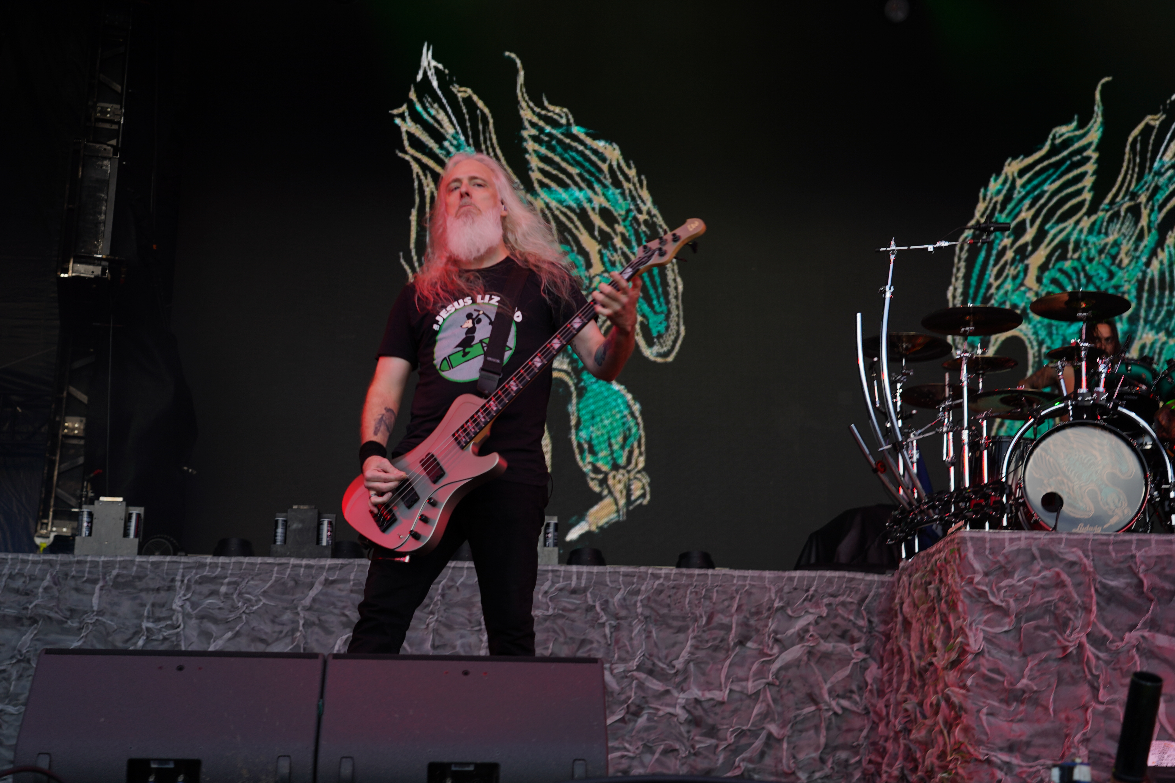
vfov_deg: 26.0
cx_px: 588
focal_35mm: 52
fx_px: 1697
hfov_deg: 38.2
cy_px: 392
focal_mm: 52
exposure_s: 1/80
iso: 100
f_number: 4.5
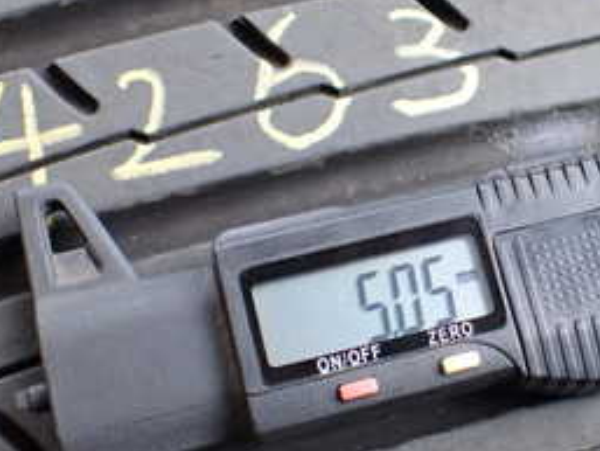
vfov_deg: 21.0
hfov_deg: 27.1
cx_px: 497
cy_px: 220
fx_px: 1214
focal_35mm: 70
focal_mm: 5.4
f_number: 2.3
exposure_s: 1/125
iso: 250
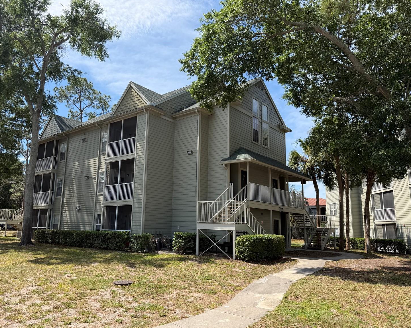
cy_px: 168
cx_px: 186
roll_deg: -1.2
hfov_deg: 65.9
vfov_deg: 54.9
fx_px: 316
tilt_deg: +10.0
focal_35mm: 26
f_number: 1.78
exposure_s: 1/3021
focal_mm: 6.76
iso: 80
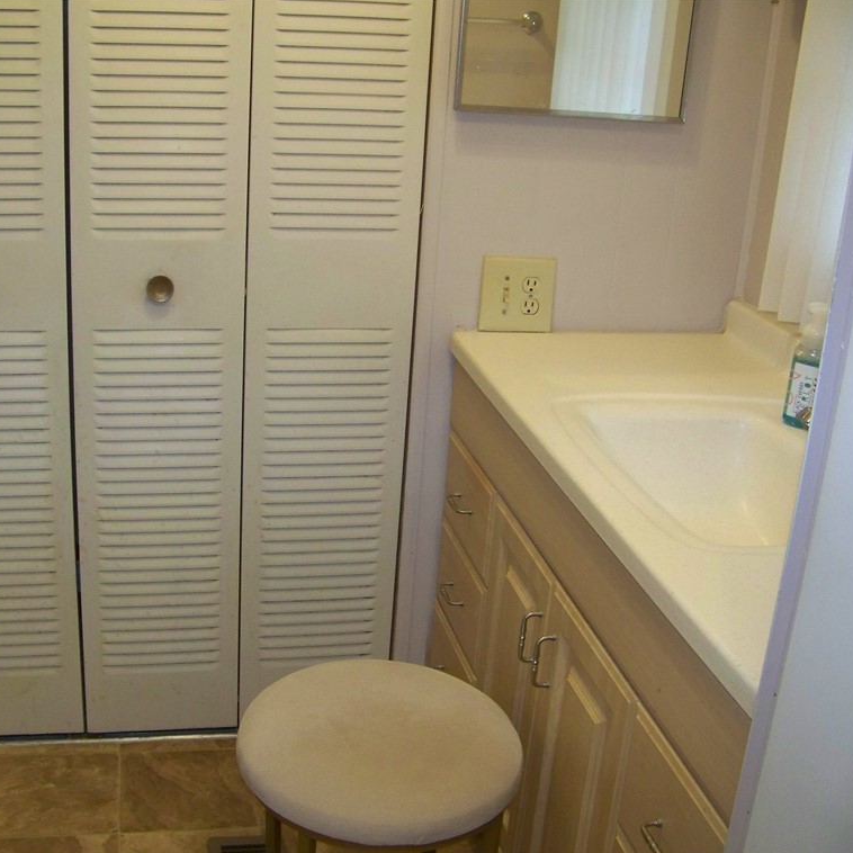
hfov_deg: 38.9
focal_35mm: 43
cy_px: 430
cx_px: 309
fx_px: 1199
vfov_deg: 39.2
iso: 200
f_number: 2.8
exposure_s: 1/30
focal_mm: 5.85
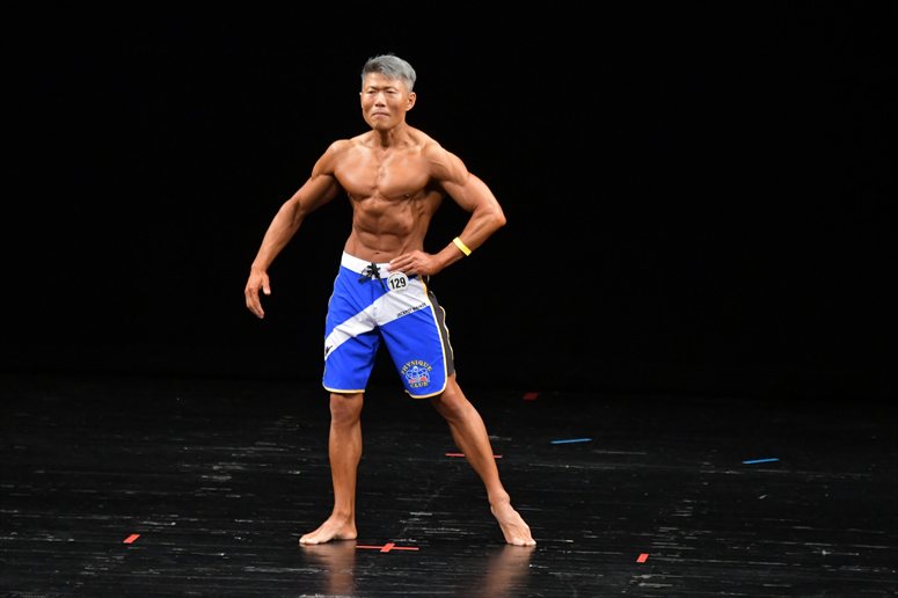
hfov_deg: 7.6
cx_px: 449
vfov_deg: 5.1
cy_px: 299
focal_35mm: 270
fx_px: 6732
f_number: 5.6
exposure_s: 1/400
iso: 3200
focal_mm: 180
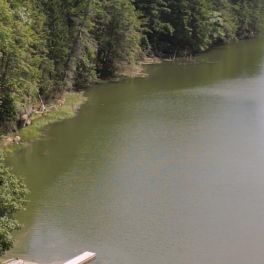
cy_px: 162
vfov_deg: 16.7
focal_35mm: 104
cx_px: 40
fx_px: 897
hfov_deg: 16.6
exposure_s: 1/350
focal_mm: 8.38
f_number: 2.8
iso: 100
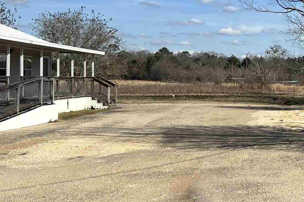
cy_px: 61
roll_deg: -1.2
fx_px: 608
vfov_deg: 18.8
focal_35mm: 72
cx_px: 300
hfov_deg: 26.6
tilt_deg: +0.5
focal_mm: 5.7
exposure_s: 1/5882
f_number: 1.5
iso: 50
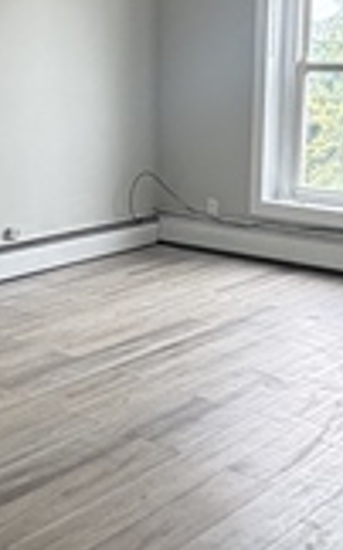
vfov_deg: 33.1
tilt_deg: -18.3
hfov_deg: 21.3
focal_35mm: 61
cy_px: 379
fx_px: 914
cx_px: 160
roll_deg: -1.5
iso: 200
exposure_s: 1/121
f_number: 2.2
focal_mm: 2.22
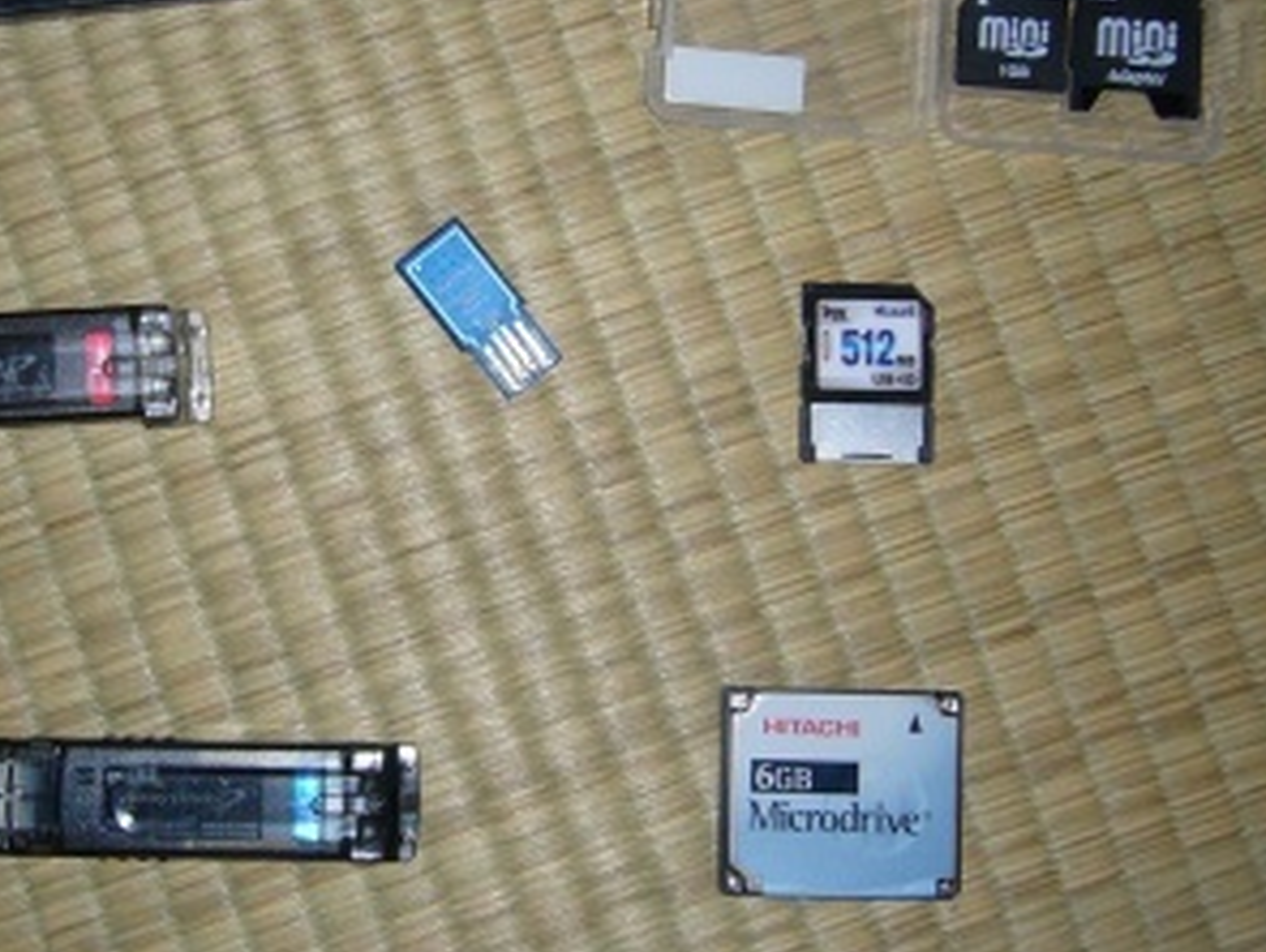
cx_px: 481
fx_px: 2380
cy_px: 386
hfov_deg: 29.7
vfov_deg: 22.6
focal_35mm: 65
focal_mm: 5.8
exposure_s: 1/60
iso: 100
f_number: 2.8
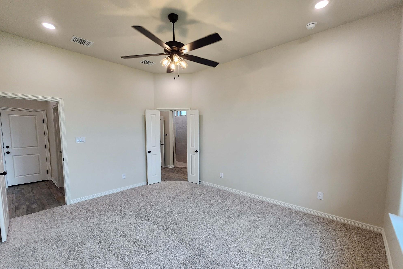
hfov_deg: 104.3
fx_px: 157
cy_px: 147
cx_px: 201
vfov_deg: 81.0
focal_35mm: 14
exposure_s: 1/60
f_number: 2.2
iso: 80
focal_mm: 2.2
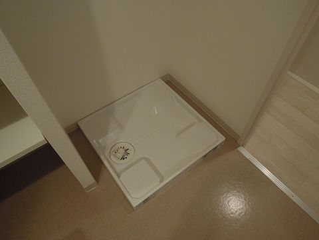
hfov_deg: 71.6
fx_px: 221
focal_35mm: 24
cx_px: 160
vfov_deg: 56.8
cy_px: 120
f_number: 2.8
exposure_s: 1/30
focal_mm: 4.3
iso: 320
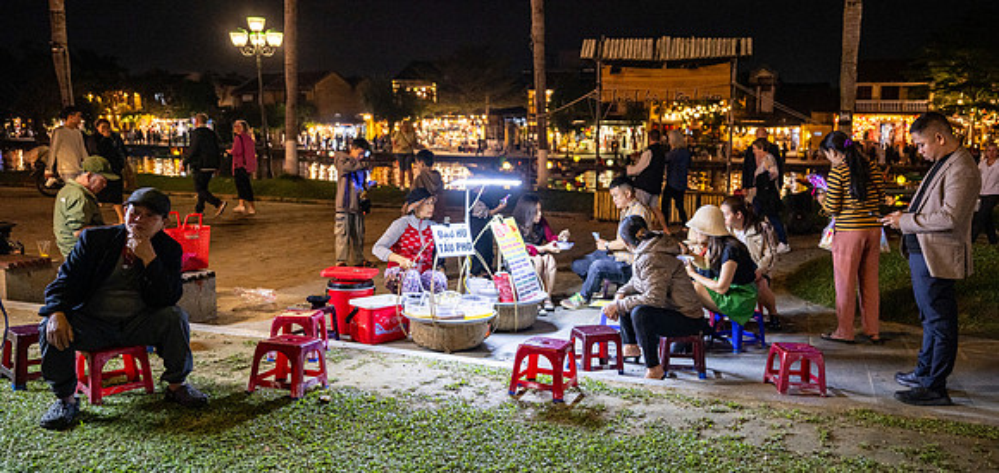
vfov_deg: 34.3
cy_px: 237
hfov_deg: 65.9
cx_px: 551
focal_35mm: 30
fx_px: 768
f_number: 2.8
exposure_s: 1/100
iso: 640
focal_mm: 24
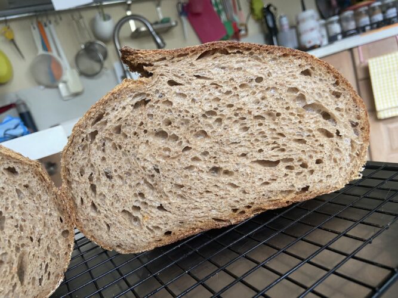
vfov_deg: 53.0
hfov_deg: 67.3
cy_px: 149
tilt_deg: -10.7
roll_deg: +17.1
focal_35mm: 26
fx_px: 299
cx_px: 199
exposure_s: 1/60
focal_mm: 4.25
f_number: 1.8
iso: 160
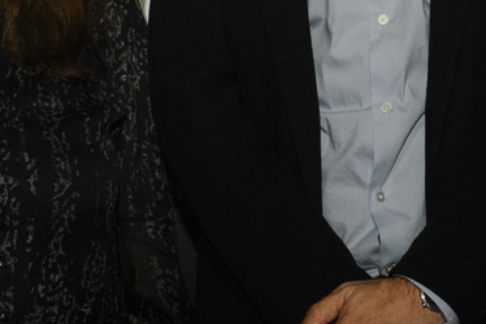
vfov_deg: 6.9
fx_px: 2658
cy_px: -53
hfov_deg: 10.4
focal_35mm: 197
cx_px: 400
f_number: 4
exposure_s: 1/160
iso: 800
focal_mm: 35
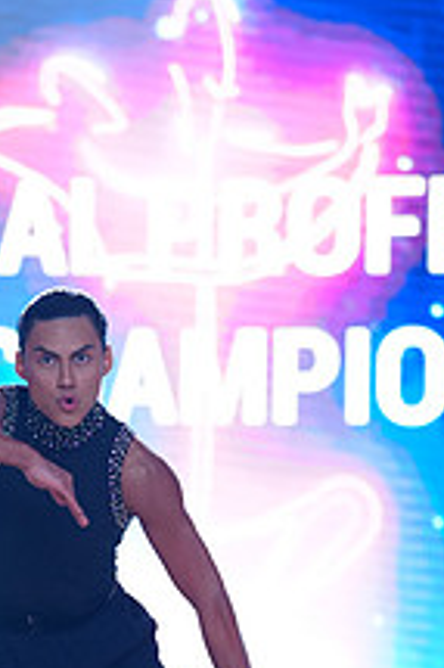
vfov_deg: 6.5
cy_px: 820
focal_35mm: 316
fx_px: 5855
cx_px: 23
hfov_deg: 4.3
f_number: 2.8
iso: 1250
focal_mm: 117
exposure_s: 1/1000
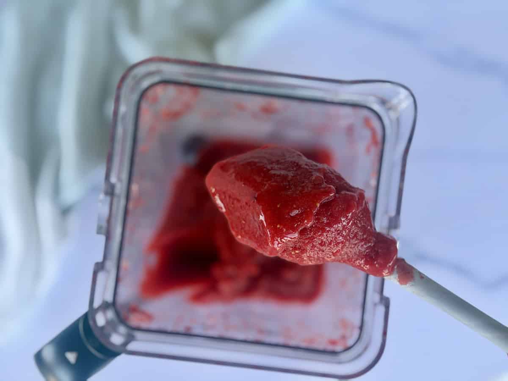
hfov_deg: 39.7
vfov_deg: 30.3
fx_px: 704
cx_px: 254
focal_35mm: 48
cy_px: 190
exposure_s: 1/133
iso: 50
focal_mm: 6.8
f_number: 1.8
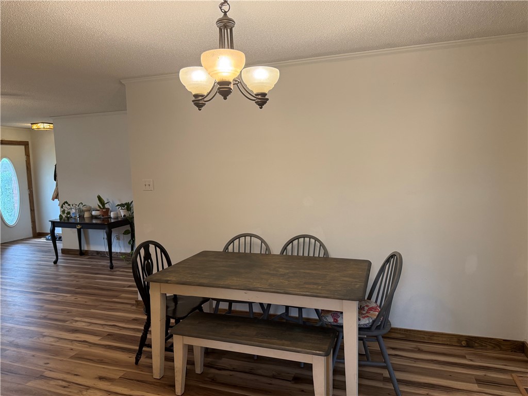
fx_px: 366
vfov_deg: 56.8
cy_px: 198
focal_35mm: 24
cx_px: 264
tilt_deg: -5.0
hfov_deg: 71.6
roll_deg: +2.0
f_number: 1.78
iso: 320
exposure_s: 1/120
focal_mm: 6.76
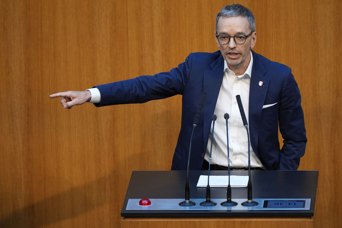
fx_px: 3800
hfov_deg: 5.2
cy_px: 114
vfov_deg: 3.4
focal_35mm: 400
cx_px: 171
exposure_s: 1/320
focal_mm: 400
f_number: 5.6
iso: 2500
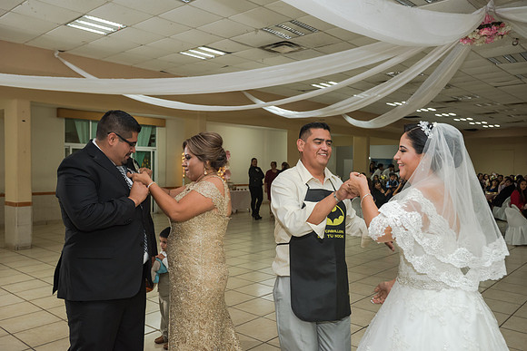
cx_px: 264
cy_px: 176
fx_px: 439
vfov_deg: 43.6
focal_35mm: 30
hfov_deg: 61.9
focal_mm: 30
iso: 1600
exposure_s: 1/100
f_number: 4
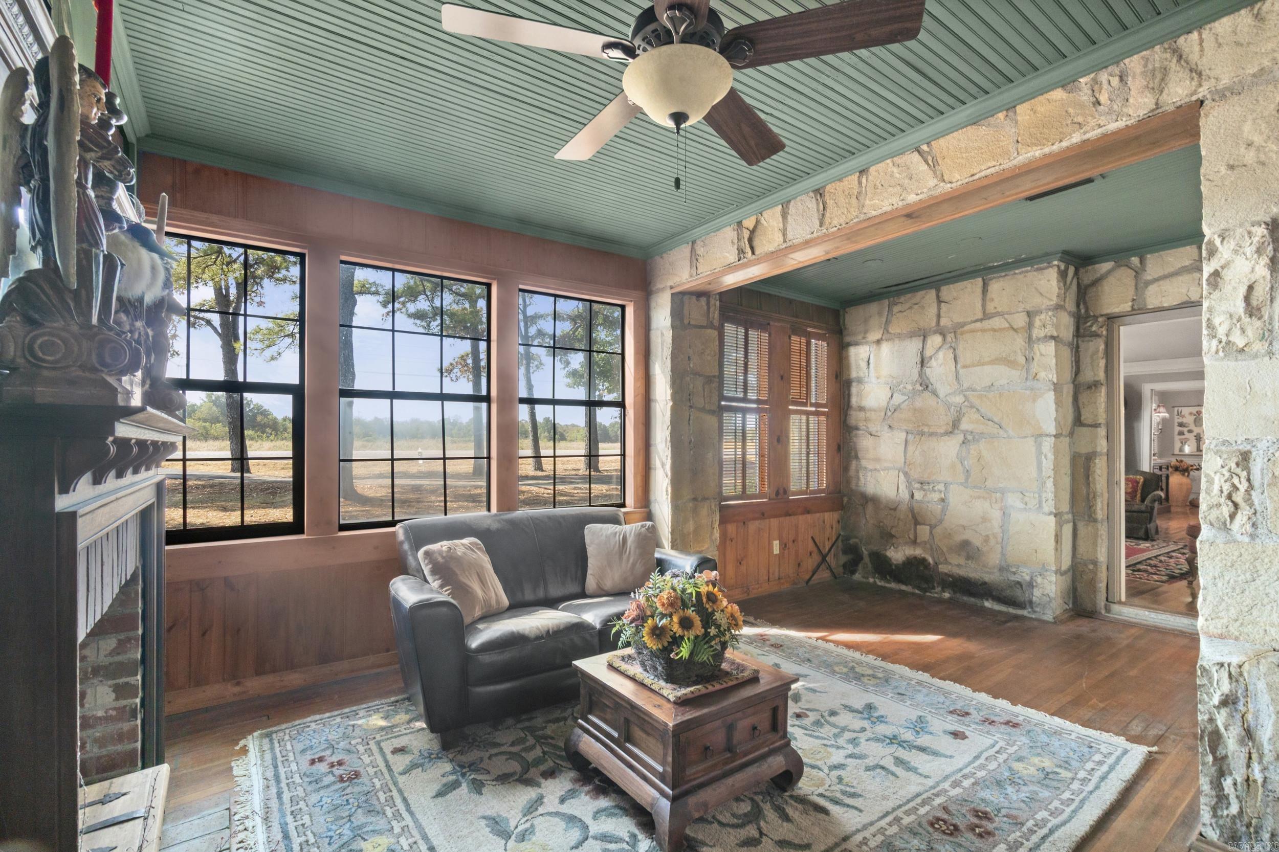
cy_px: 426
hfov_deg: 100.4
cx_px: 640
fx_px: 533
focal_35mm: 15
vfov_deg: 77.3
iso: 250
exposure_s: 1/3
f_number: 9
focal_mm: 10
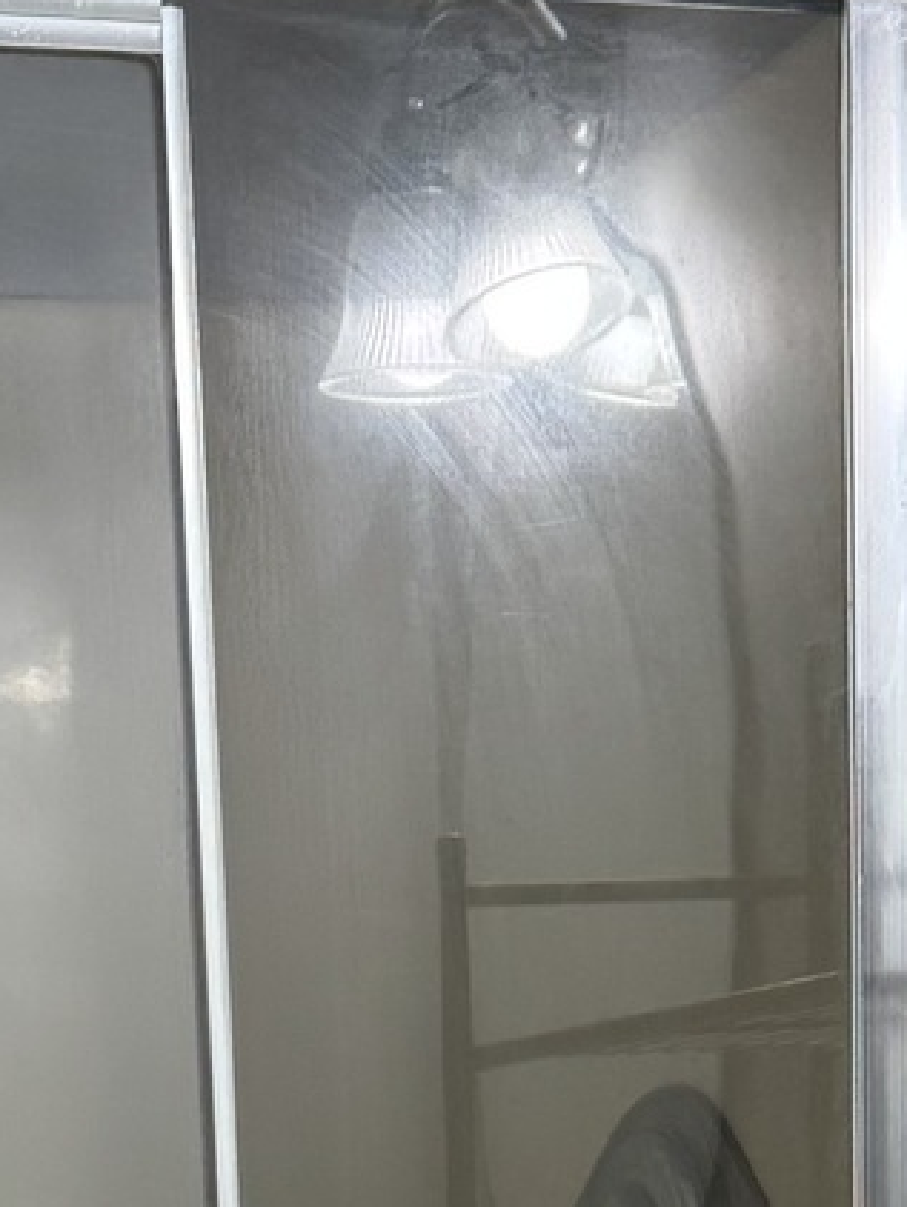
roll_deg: +3.3
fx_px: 4572
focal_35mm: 131
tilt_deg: -17.0
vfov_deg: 12.5
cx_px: 429
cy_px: 2674
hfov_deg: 11.3
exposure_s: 1/120
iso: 100
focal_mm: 6.76
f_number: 1.78
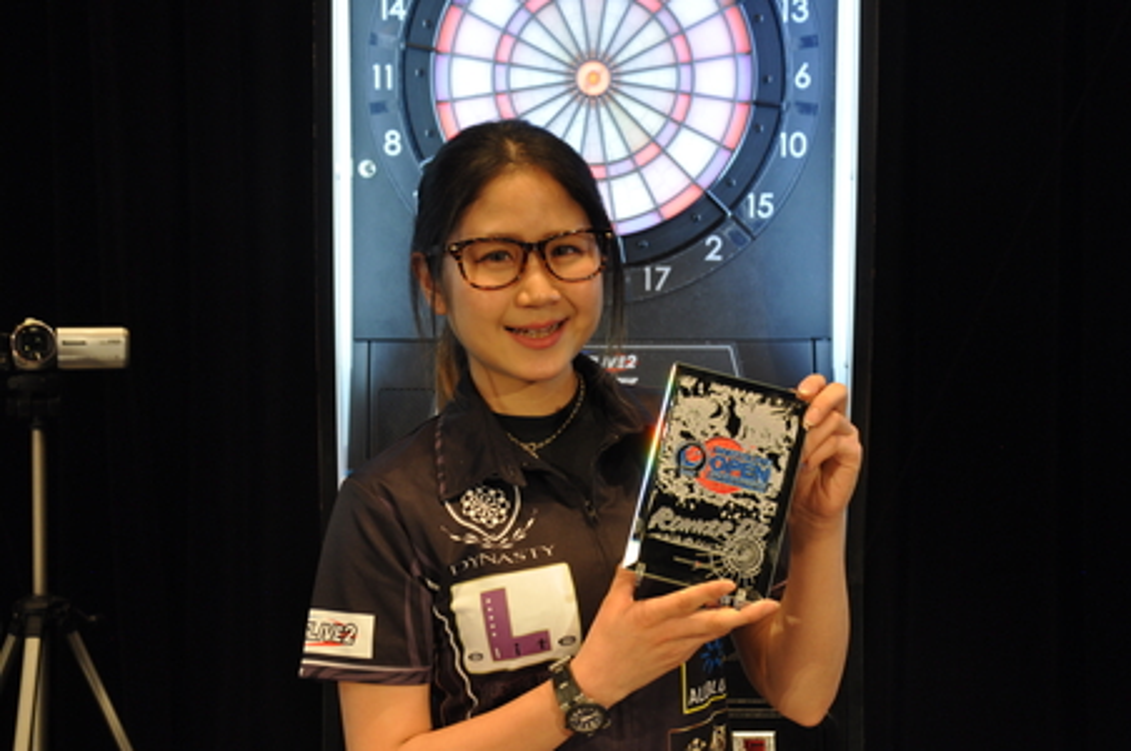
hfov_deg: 31.9
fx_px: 1976
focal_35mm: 63
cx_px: 566
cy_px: 376
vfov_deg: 21.5
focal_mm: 42
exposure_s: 1/15
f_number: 4.8
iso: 640
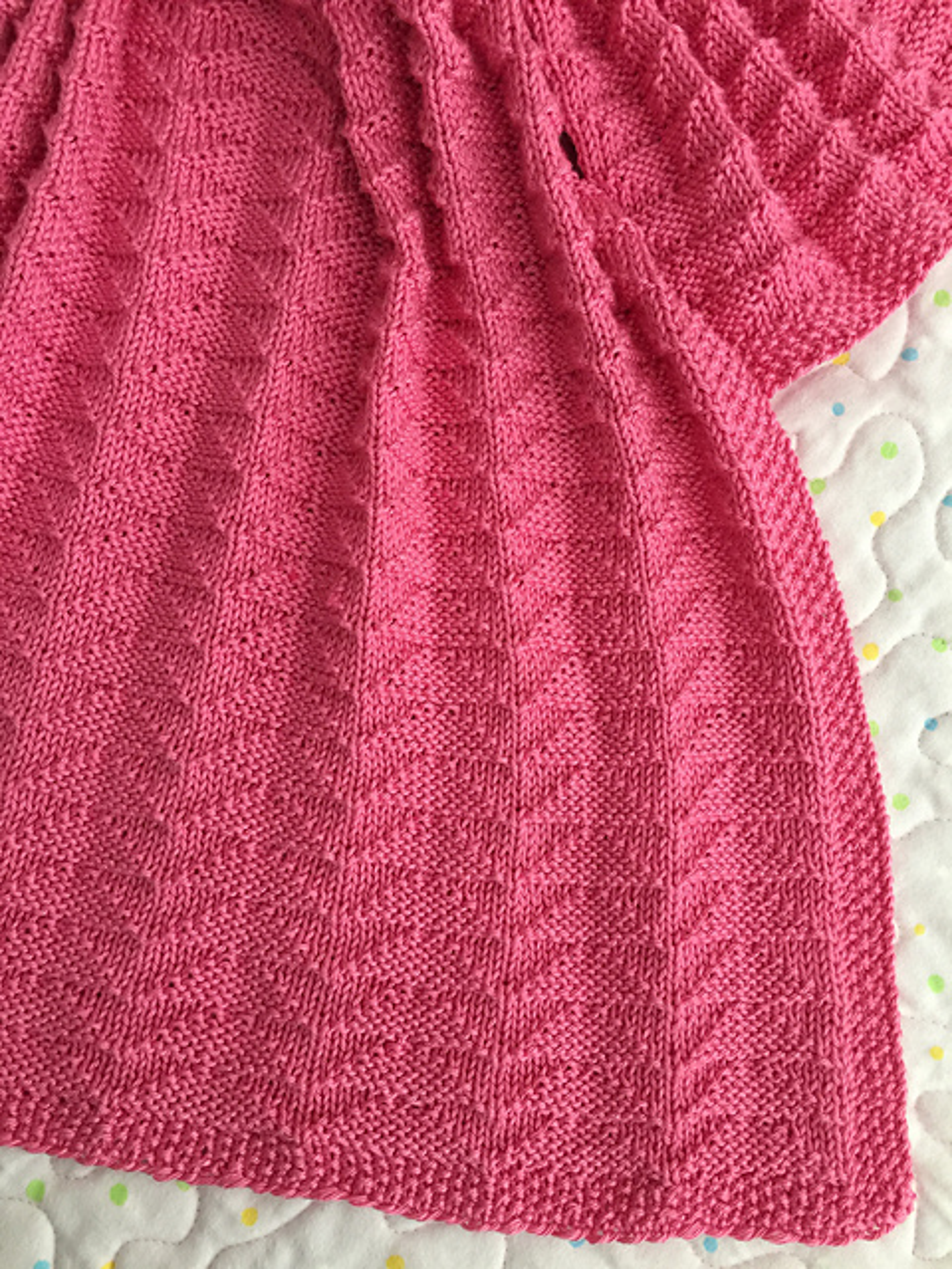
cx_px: 476
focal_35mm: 29
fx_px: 1063
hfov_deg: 48.2
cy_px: 634
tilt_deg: -85.2
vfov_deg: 61.7
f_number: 2.2
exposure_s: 1/15
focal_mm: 4.15
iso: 64
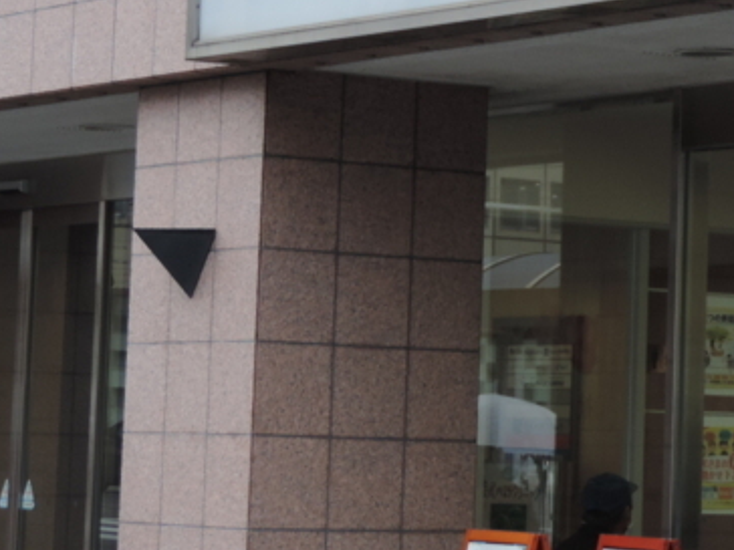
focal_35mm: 165
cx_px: 792
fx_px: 3499
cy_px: -38
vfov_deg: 8.9
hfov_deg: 11.8
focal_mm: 13.3
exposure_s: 1/100
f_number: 3.9
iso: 160
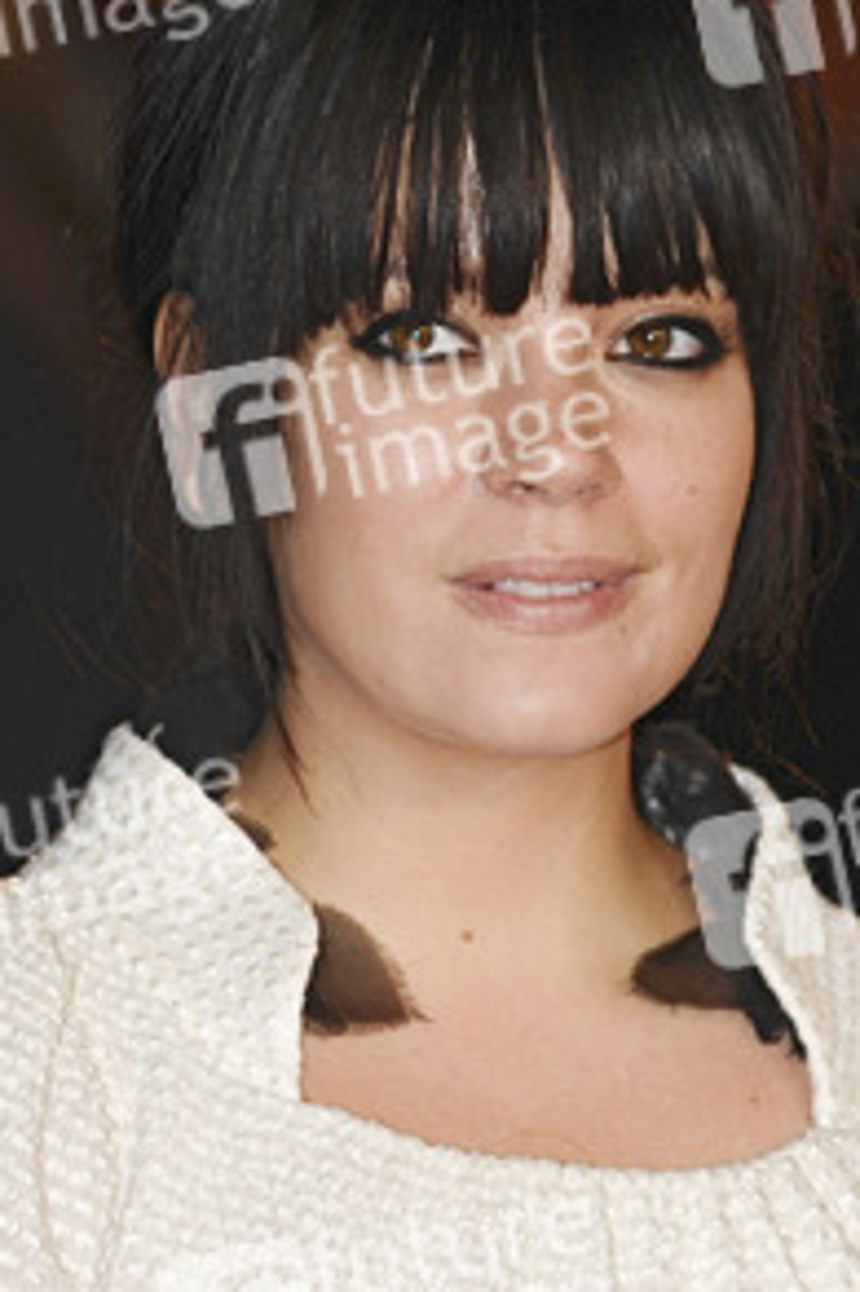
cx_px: 514
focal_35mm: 410
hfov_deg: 3.3
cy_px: 644
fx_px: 14708
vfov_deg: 5.0
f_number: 4.5
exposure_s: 1/250
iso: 320
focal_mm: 200
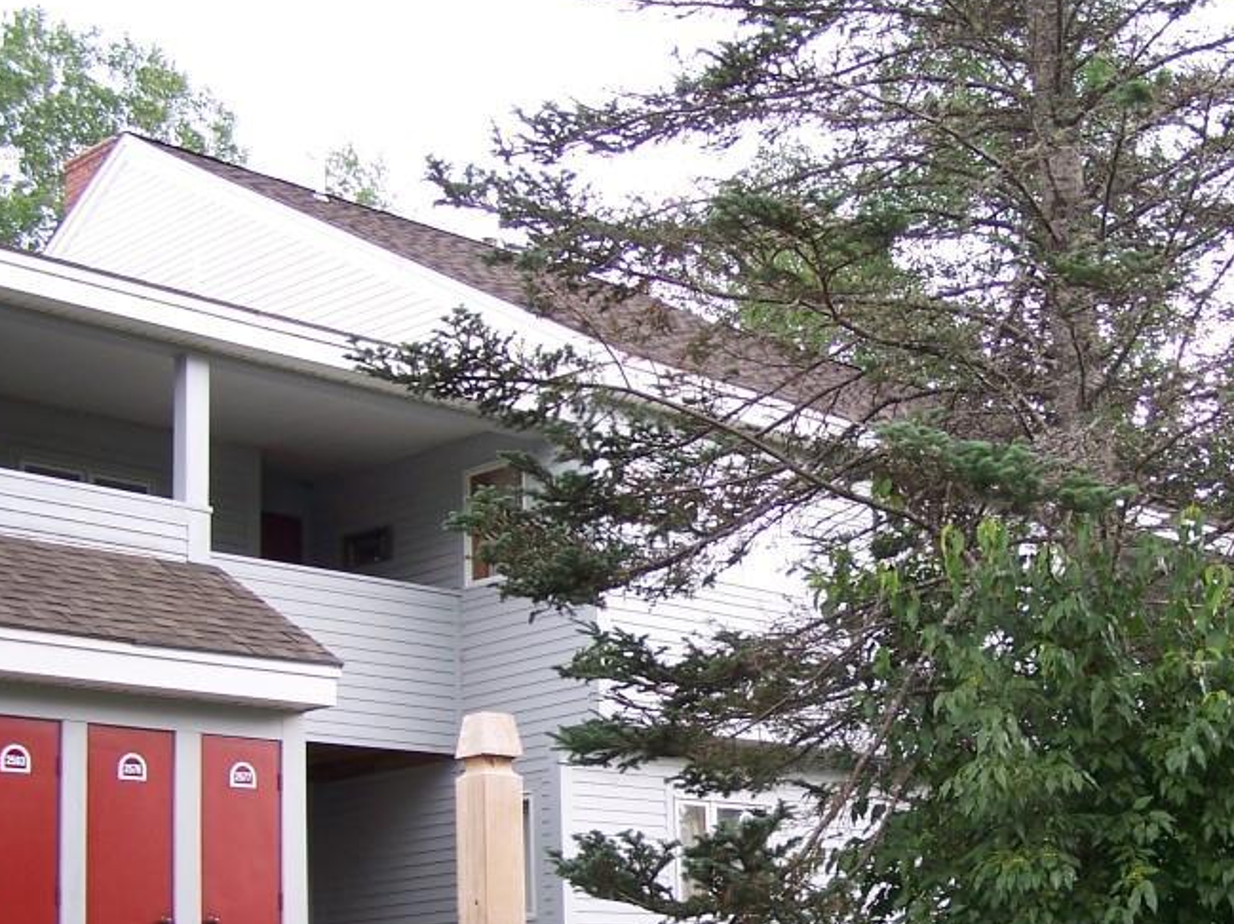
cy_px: 646
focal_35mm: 60
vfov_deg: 24.2
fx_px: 2138
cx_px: 861
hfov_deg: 31.8
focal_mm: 6.3
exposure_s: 1/80
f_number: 2.8
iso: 80
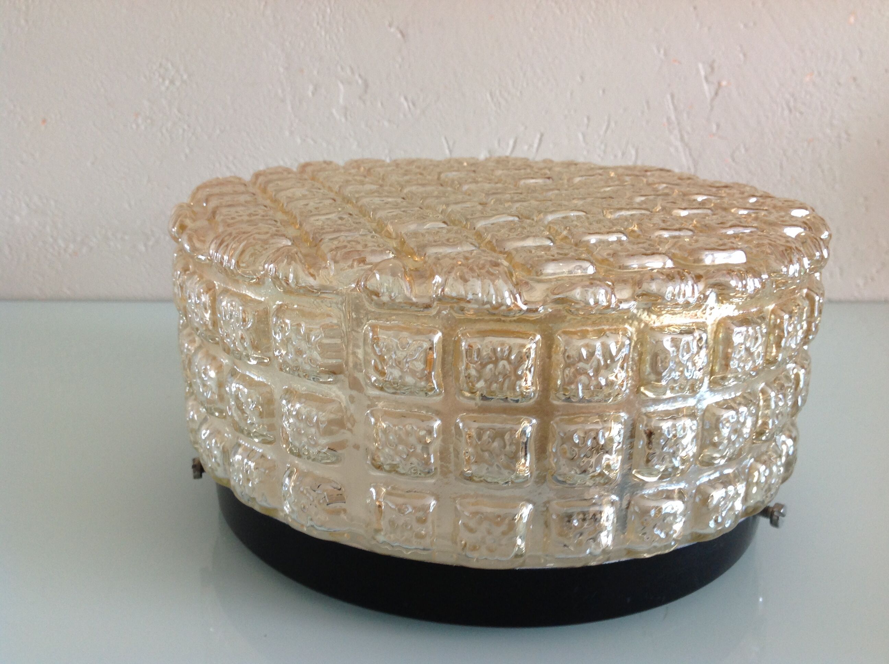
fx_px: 898
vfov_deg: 40.6
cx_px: 444
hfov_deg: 52.7
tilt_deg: -18.3
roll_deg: -1.2
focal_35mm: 35
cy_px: 332
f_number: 2.4
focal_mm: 4.28
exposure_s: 1/15
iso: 64
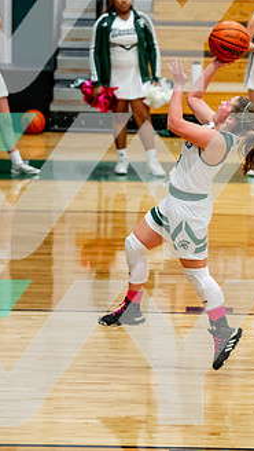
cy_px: 186
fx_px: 2748
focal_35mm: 230
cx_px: 243
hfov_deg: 5.3
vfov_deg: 9.4
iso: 2000
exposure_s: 1/1000
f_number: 2.8
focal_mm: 120
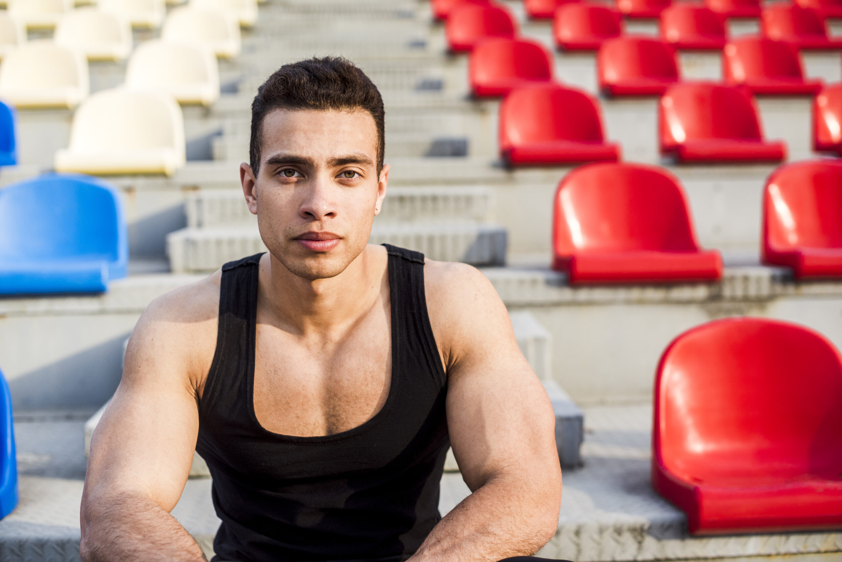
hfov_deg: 39.6
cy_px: 281
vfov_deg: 27.0
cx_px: 421
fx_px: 1170
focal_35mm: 50
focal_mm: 50
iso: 400
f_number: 3.2
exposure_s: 1/500
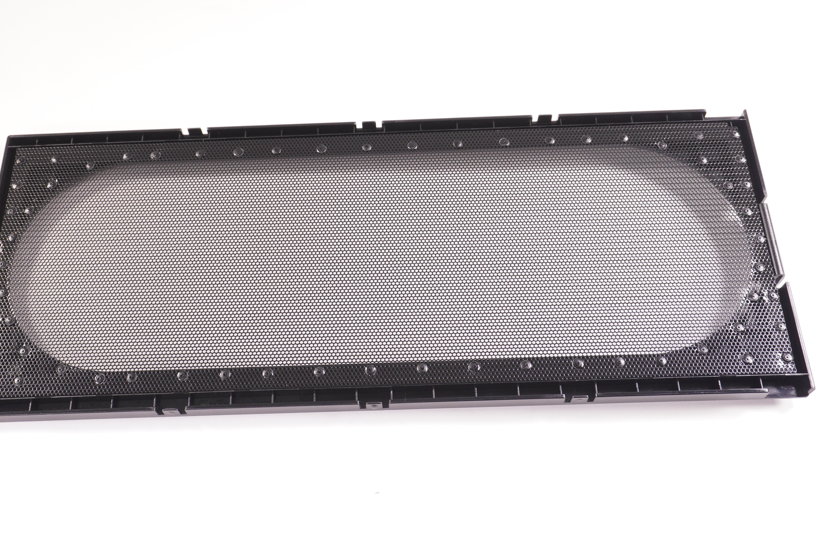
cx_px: 381
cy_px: 254
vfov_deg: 33.3
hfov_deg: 48.4
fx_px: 918
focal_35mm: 40
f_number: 5.6
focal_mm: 24
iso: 640
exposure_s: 1/125
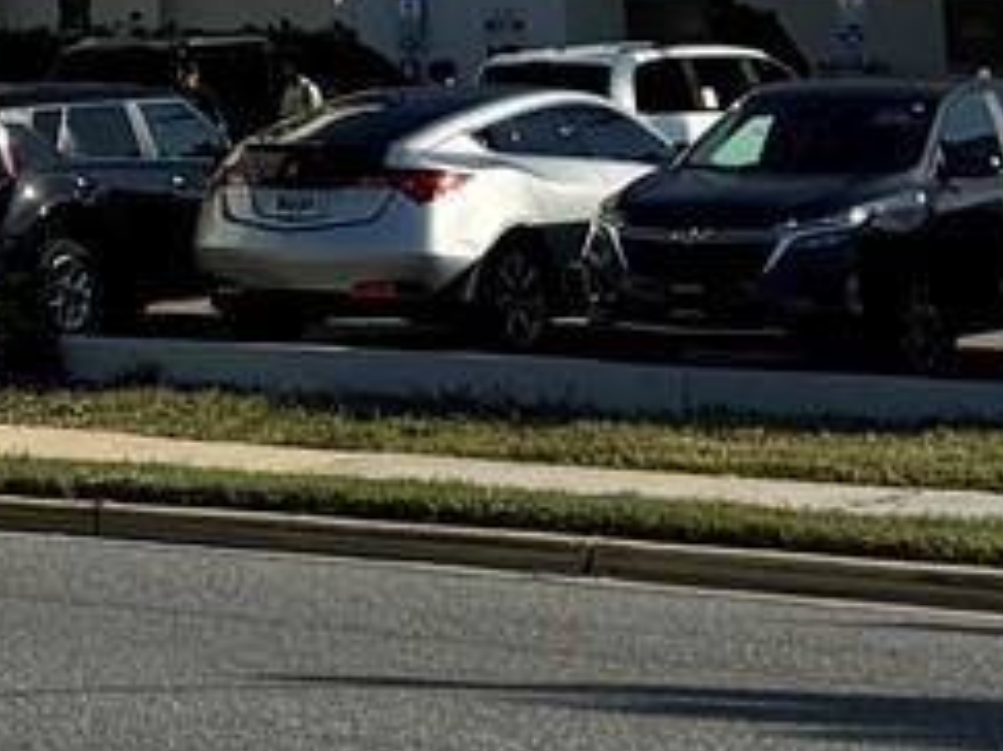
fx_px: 4576
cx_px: -260
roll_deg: +0.4
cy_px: -817
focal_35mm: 158
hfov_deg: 12.2
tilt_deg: +9.4
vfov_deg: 8.8
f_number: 1.78
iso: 80
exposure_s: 1/9009
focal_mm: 6.76
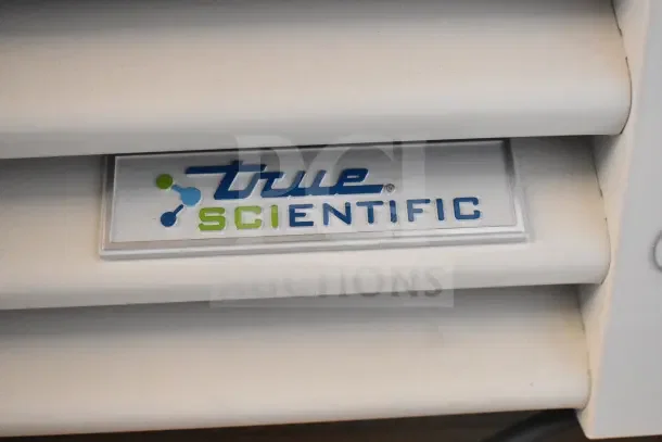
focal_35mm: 44
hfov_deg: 45.0
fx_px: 800
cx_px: 331
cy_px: 221
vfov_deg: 30.9
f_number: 5
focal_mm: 29
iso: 6400
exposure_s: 1/100
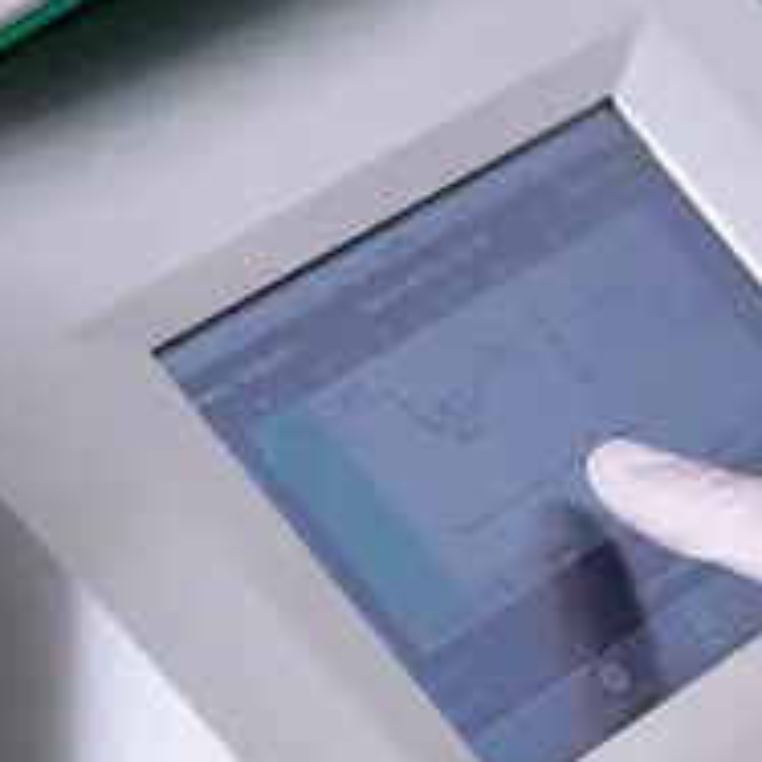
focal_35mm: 209
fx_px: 5205
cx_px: 766
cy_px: 318
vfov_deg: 8.4
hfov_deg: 8.3
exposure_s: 1/60
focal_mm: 80
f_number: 4
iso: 200
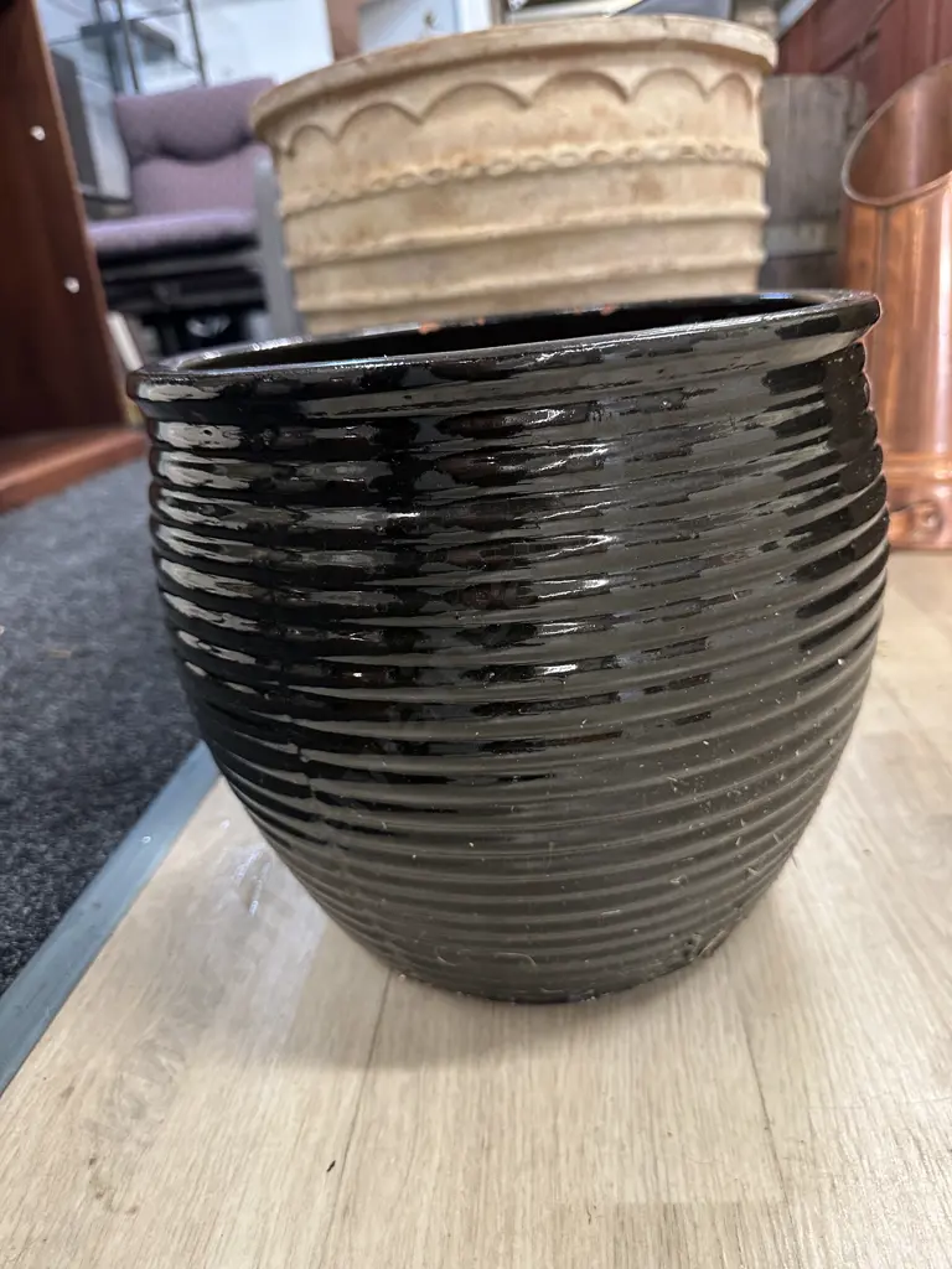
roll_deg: +6.9
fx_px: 880
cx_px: 476
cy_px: 634
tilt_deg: -19.2
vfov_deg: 71.6
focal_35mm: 24
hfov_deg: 56.8
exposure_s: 1/50
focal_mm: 6.86
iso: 250
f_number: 1.78
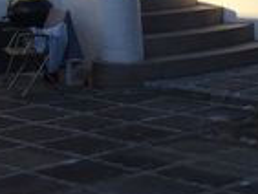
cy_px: -143
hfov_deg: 15.2
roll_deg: +3.1
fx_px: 918
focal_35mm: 123
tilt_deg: +3.8
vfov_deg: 11.3
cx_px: -90
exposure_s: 1/1799
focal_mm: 4.15
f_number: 2.2
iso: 32
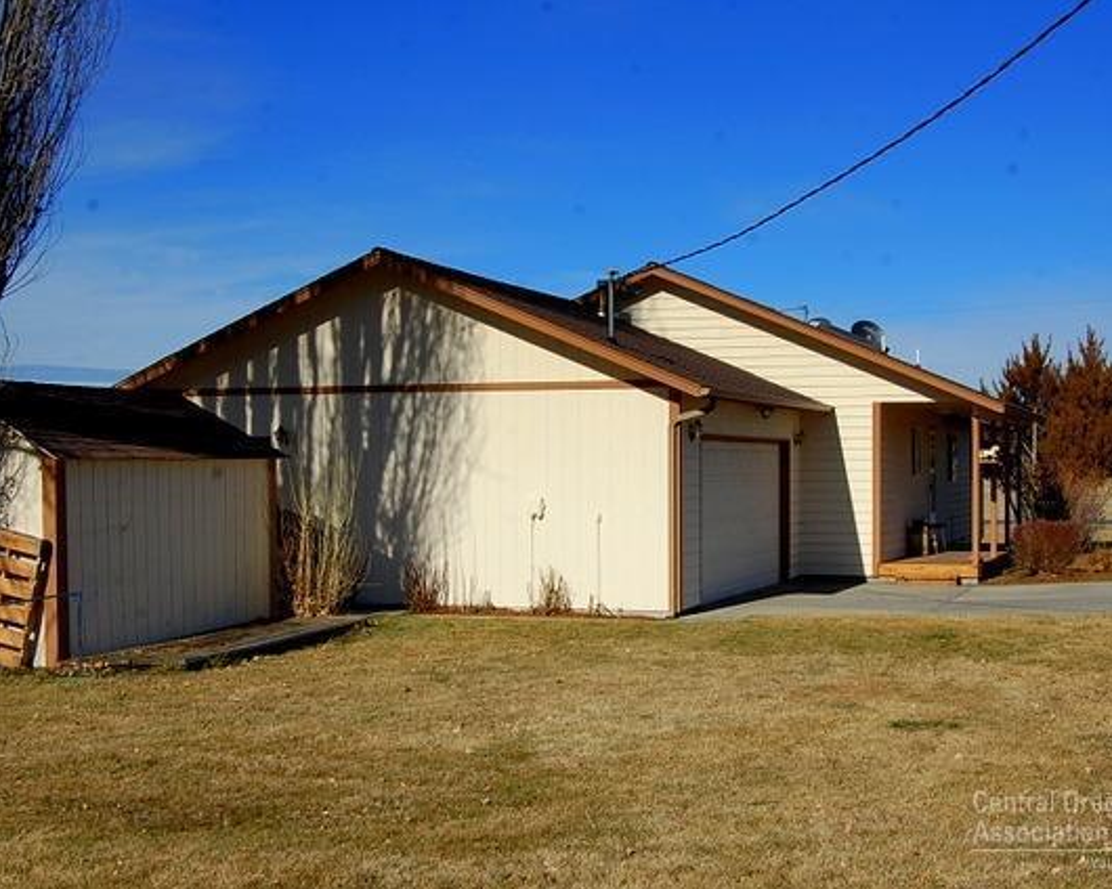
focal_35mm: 51
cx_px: 619
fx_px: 1678
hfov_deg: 36.6
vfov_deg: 29.7
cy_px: 444
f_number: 11
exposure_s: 1/500
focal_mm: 30
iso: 200
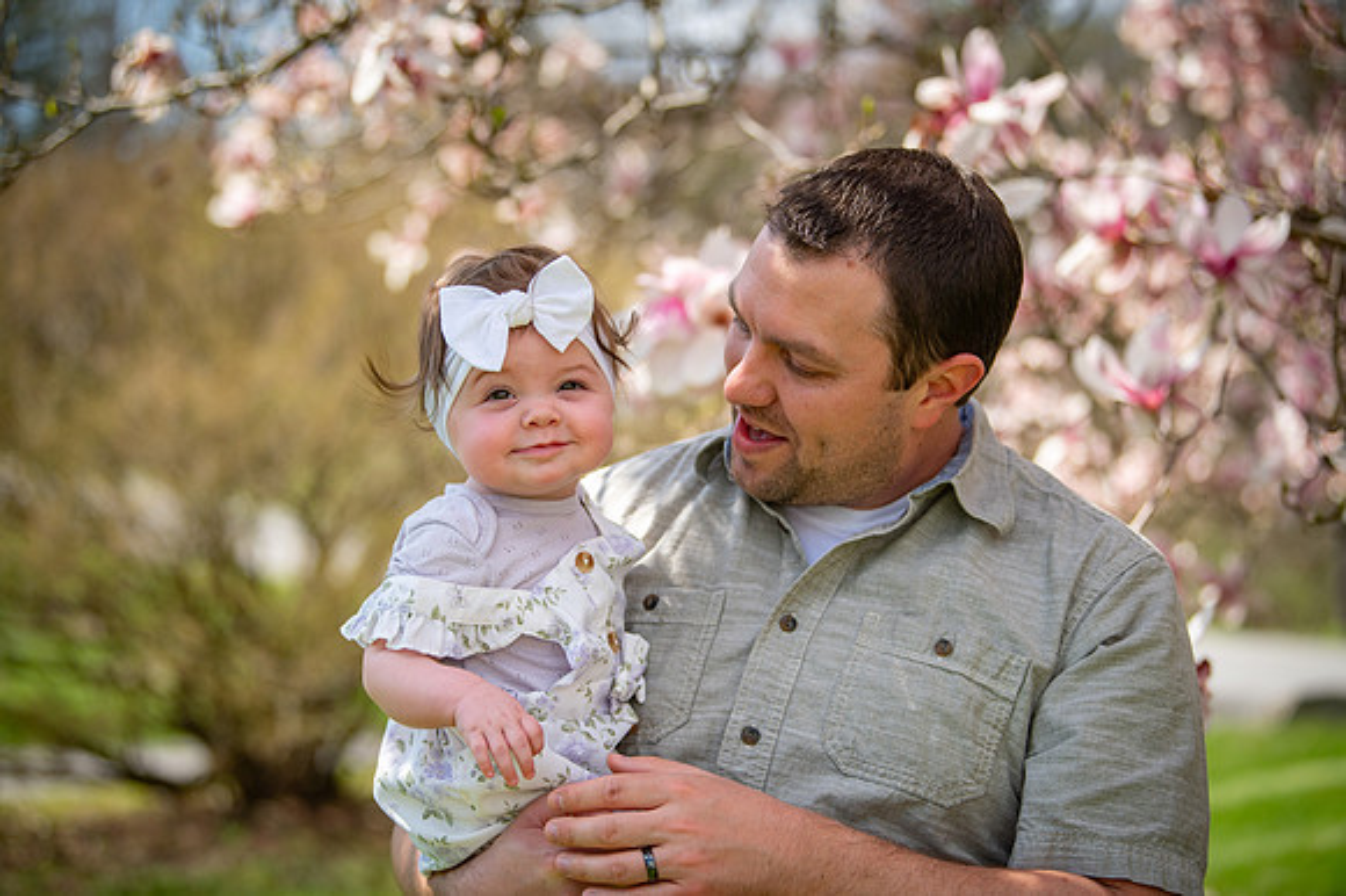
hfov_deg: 28.9
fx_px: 2616
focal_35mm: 70
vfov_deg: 19.4
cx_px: 673
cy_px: 448
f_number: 2.8
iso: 320
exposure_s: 1/4000
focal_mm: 70
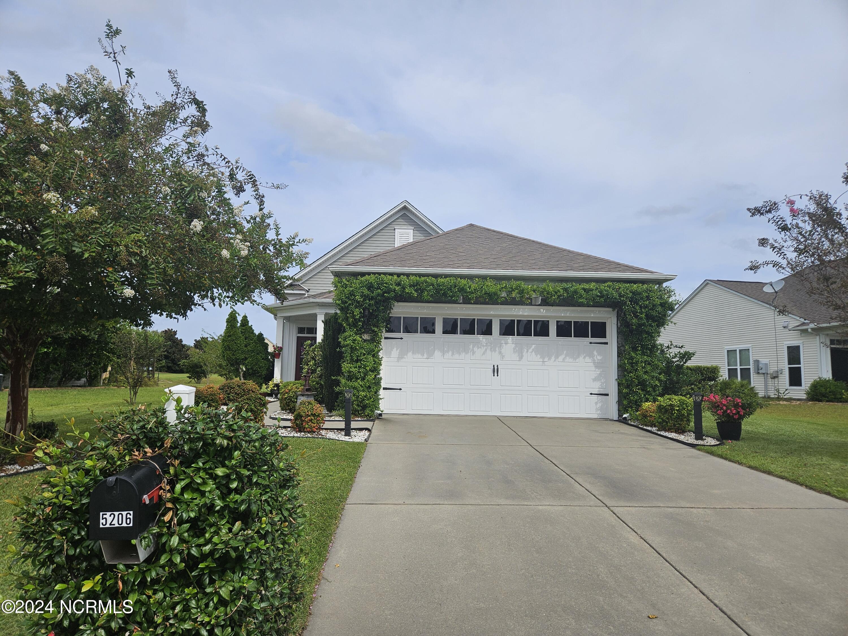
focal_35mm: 23
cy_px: 318
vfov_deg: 58.9
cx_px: 424
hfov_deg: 73.9
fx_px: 563
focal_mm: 5.4
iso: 25
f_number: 1.8
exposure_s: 1/2859
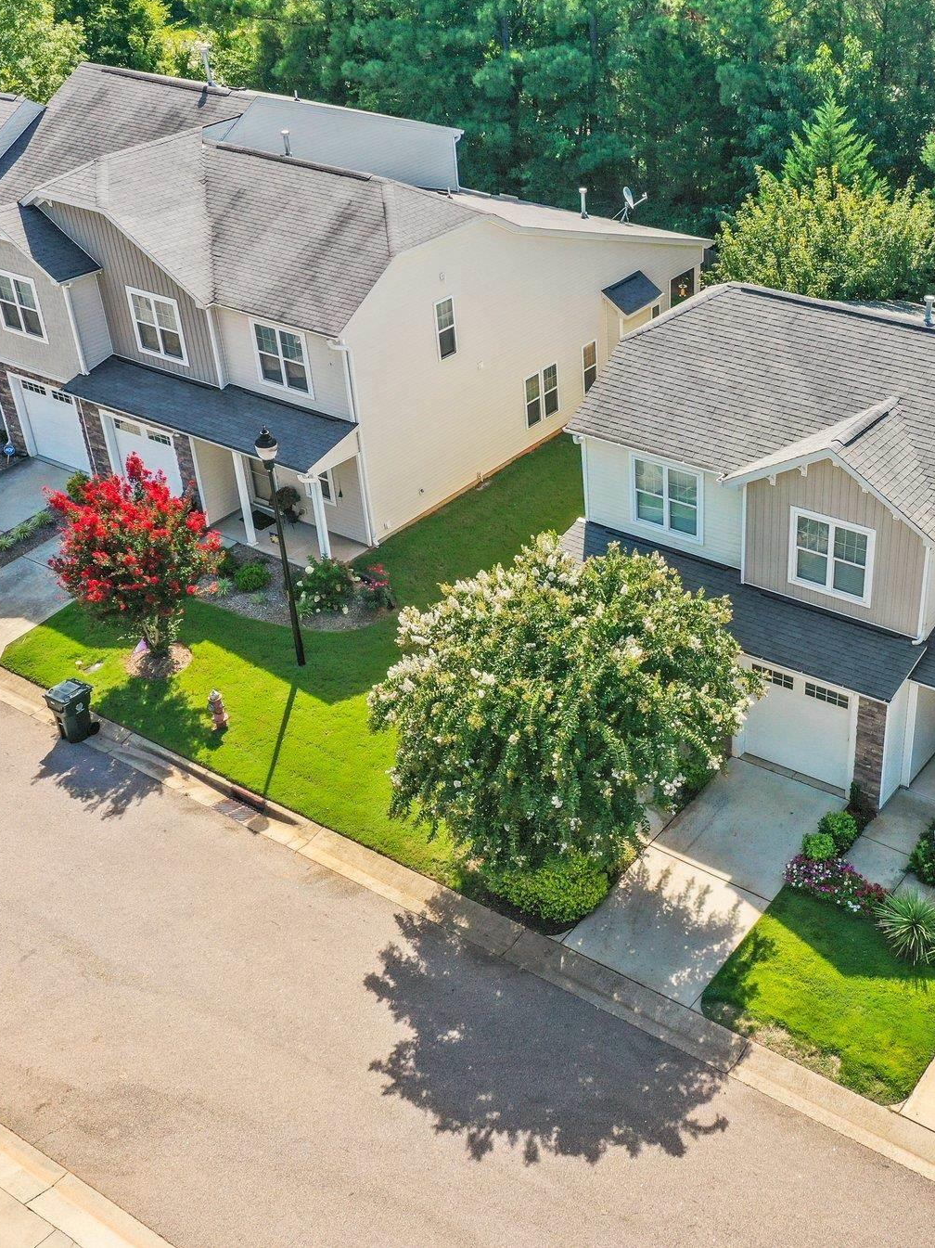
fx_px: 1477
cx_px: 684
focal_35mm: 41
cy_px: 617
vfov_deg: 45.8
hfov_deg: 34.5
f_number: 5.6
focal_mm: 10.26
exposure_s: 1/320
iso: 100
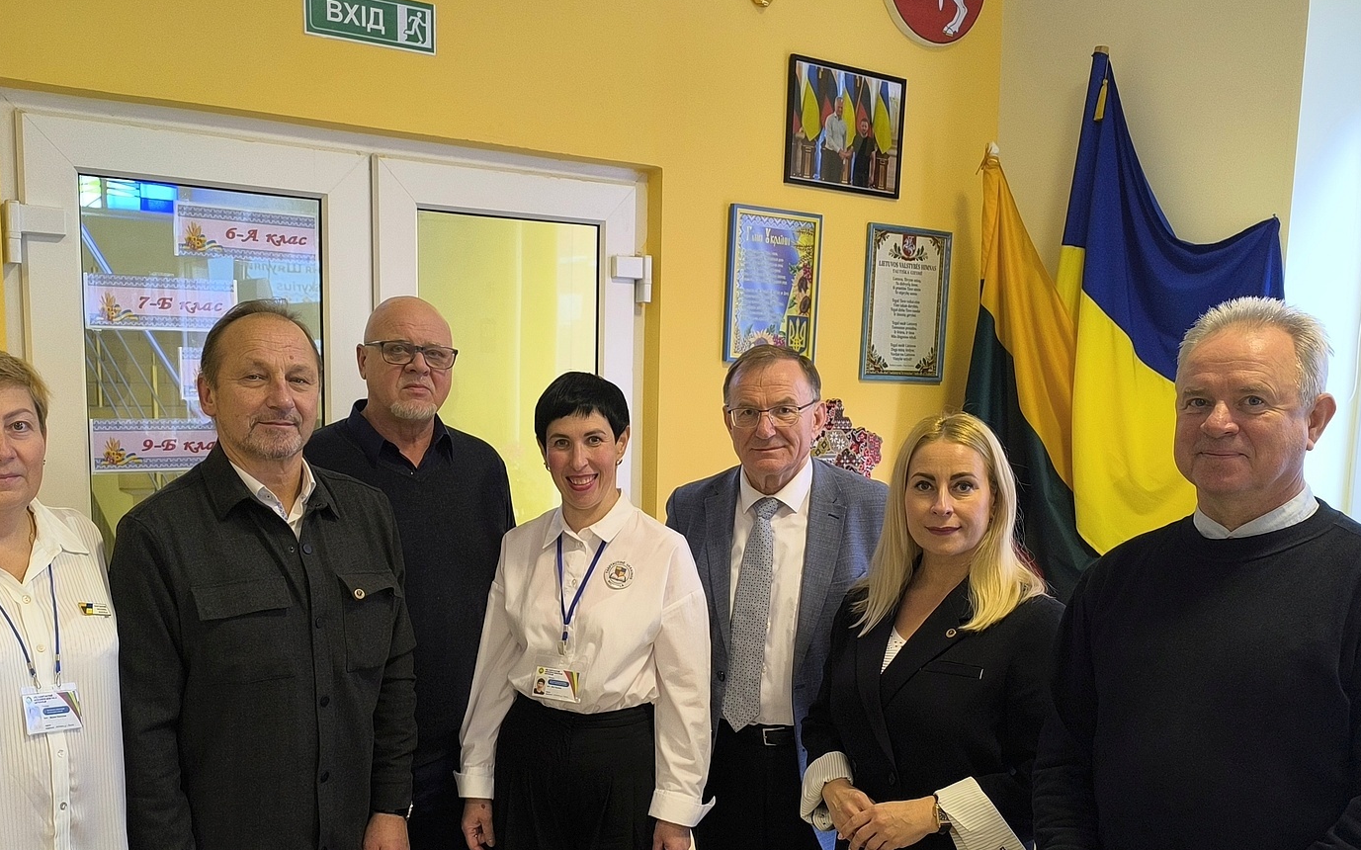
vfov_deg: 36.9
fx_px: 1261
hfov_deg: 56.6
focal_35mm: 34
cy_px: 564
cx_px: 616
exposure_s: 1/50
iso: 1250
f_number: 1.65
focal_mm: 6.14
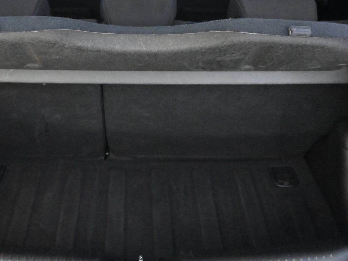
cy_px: 88
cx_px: 139
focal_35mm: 52
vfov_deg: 27.6
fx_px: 527
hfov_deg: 36.4
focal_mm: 19.5
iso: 10000
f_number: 3.8
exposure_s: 1/125
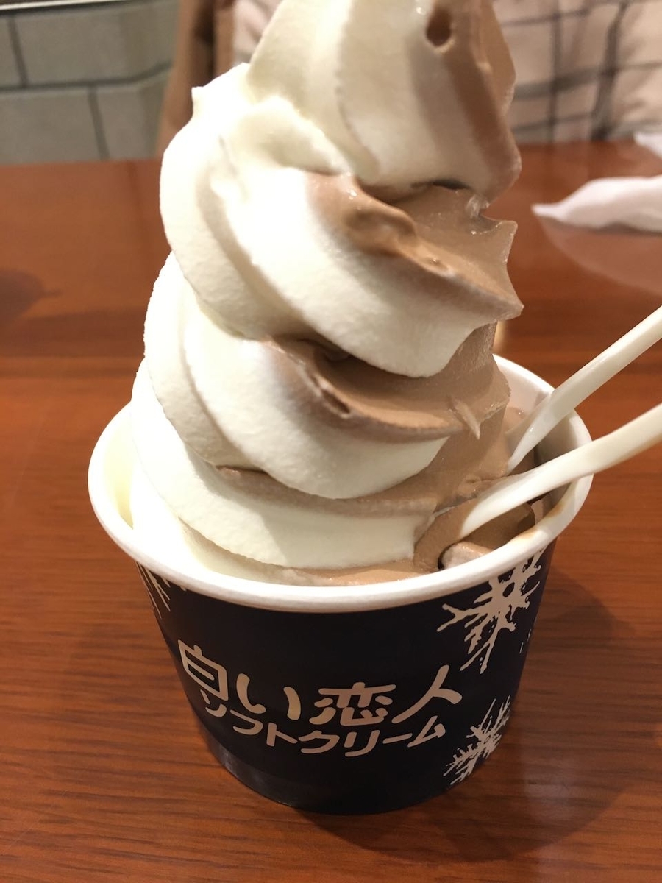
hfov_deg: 48.2
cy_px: 442
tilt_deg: -32.2
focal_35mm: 29
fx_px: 739
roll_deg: +2.5
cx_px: 331
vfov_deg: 61.7
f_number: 2.2
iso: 200
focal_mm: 4.15
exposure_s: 1/15
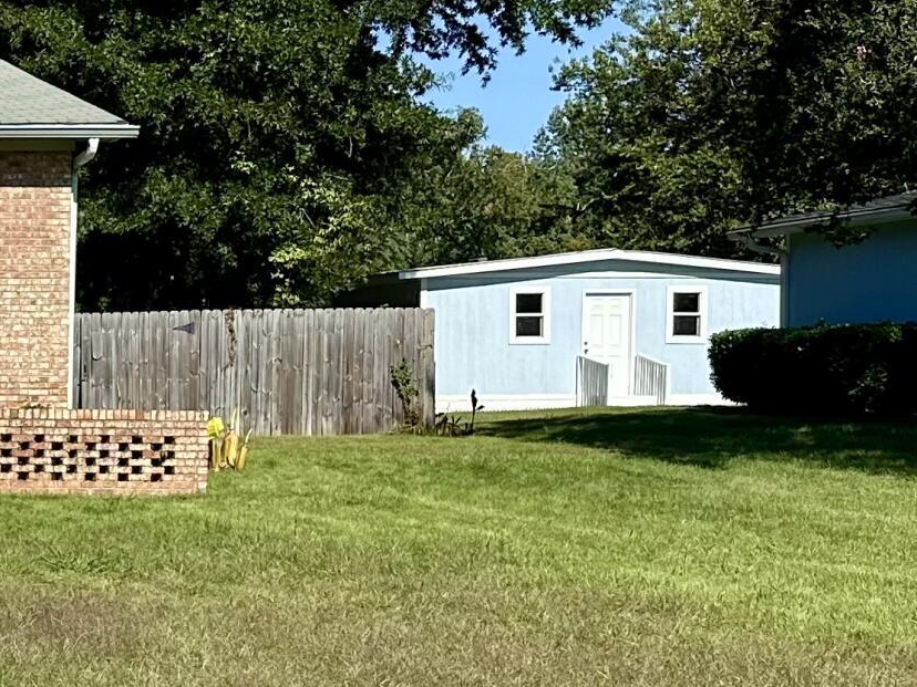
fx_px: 2305
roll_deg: -1.1
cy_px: 481
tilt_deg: +0.4
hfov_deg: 18.2
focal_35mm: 87
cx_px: -699
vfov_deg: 16.9
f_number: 1.78
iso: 80
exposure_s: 1/6211
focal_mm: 6.86
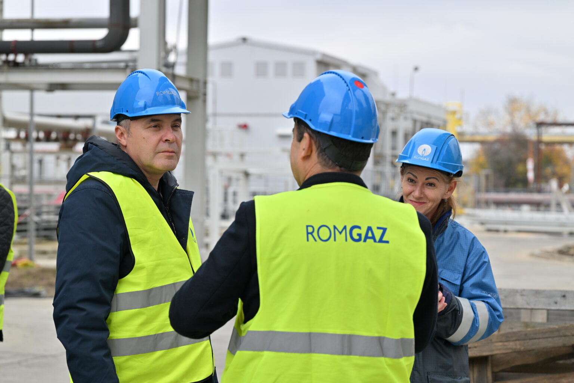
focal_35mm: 115
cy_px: 192
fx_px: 1833
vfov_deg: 11.9
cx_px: 287
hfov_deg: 17.8
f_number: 6.3
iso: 250
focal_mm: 115
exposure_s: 1/200
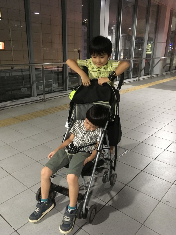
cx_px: 88
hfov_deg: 48.2
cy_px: 118
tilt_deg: -18.6
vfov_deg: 61.7
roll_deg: -1.3
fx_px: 197
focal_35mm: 29
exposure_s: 1/15
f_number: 2.2
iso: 400
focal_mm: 4.15
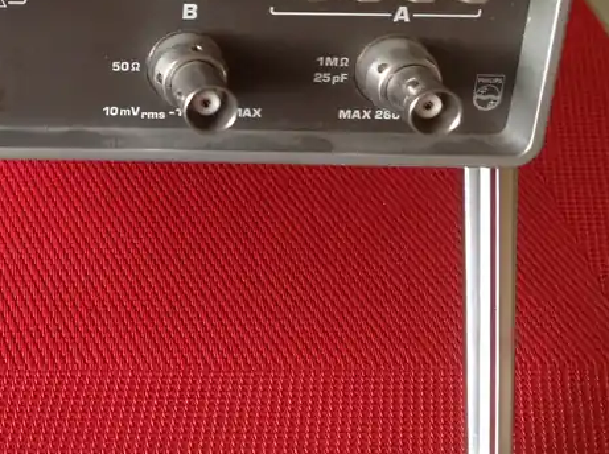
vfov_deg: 18.7
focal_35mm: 76
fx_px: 1335
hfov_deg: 24.3
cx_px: -29
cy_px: -25
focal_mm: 4.28
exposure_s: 1/15
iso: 100
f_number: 2.4
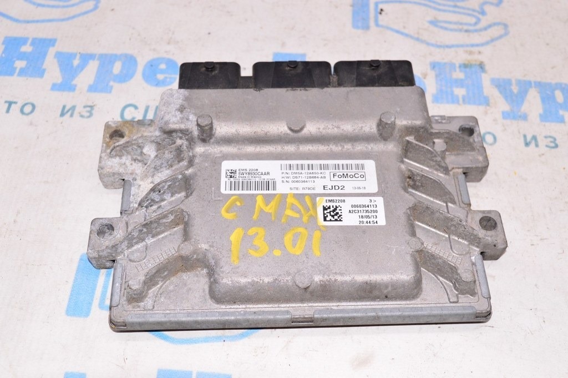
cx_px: 284
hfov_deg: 43.6
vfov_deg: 29.8
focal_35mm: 45
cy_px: 189
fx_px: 709
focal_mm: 30
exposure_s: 1/160
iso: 1600
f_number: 8
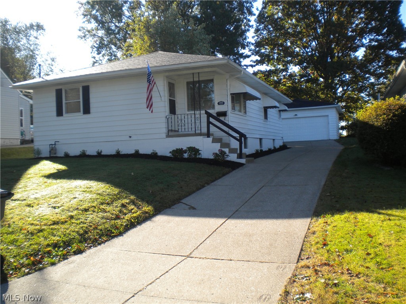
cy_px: 152
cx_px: 203
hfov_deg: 52.6
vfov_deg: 40.7
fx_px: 411
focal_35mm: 35
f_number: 4.6
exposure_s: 1/208
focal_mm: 6.3
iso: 80
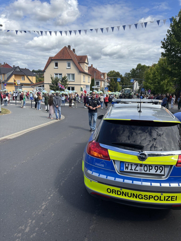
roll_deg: -2.2
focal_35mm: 26
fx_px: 181
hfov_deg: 53.1
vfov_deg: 67.3
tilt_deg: -9.2
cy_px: 120
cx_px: 90
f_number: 1.6
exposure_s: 1/2571
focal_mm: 5.96
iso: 50
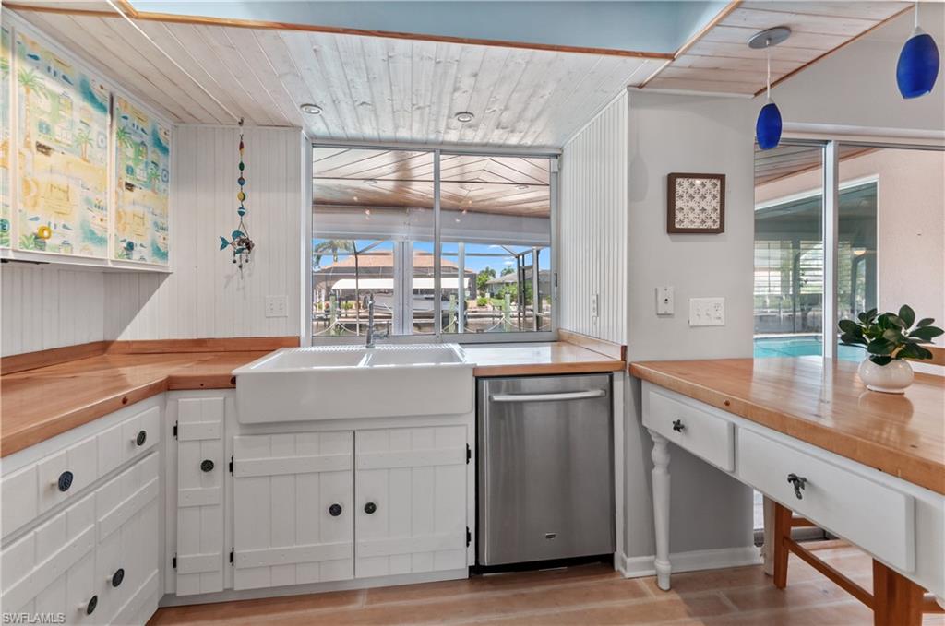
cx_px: 472
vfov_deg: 77.1
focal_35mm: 15
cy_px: 313
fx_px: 393
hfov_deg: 100.5
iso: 200
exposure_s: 1/6
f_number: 8
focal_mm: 10
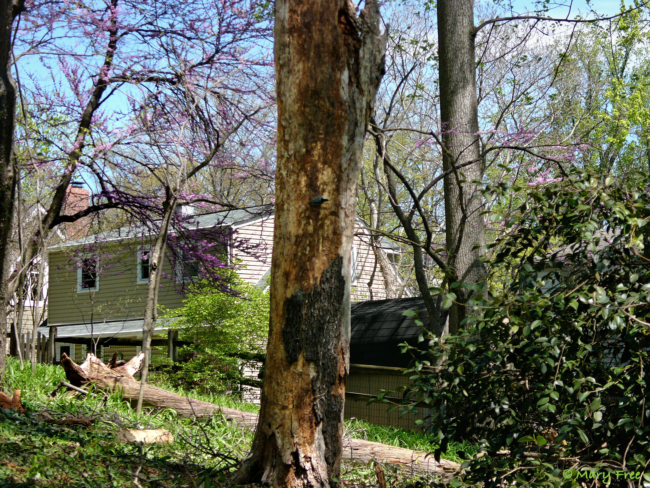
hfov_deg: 21.8
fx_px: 1690
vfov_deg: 16.4
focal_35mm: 90
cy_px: 244
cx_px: 325
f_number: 2.4
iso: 100
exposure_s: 1/1000
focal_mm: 22.5
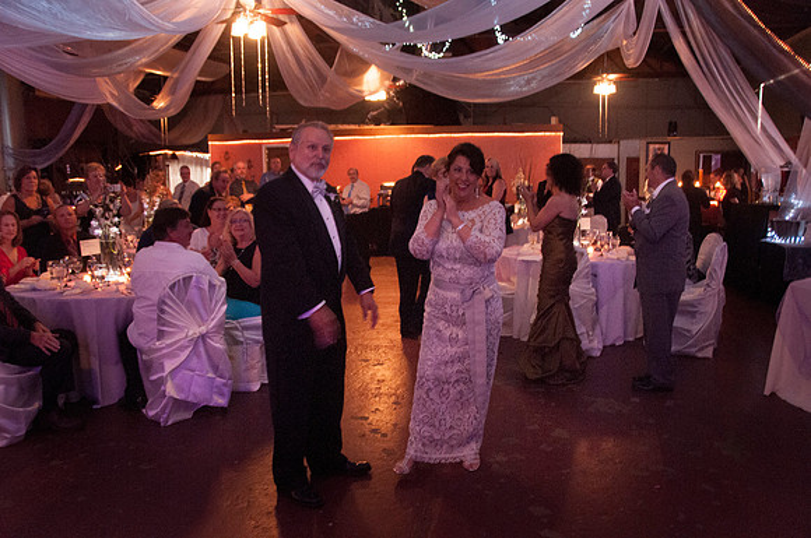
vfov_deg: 47.8
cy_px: 269
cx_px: 406
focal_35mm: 27
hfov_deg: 67.5
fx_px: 607
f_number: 4
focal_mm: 18
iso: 2000
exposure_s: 1/30
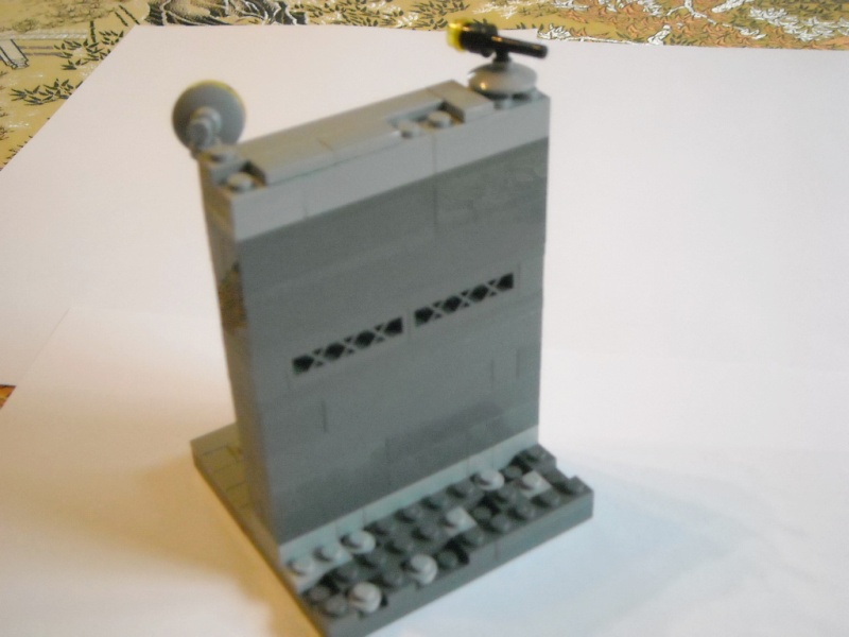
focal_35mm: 49
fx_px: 1202
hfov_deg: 38.9
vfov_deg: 29.7
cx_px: 424
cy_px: 318
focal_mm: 7.92
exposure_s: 1/250
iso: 590
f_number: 3.2
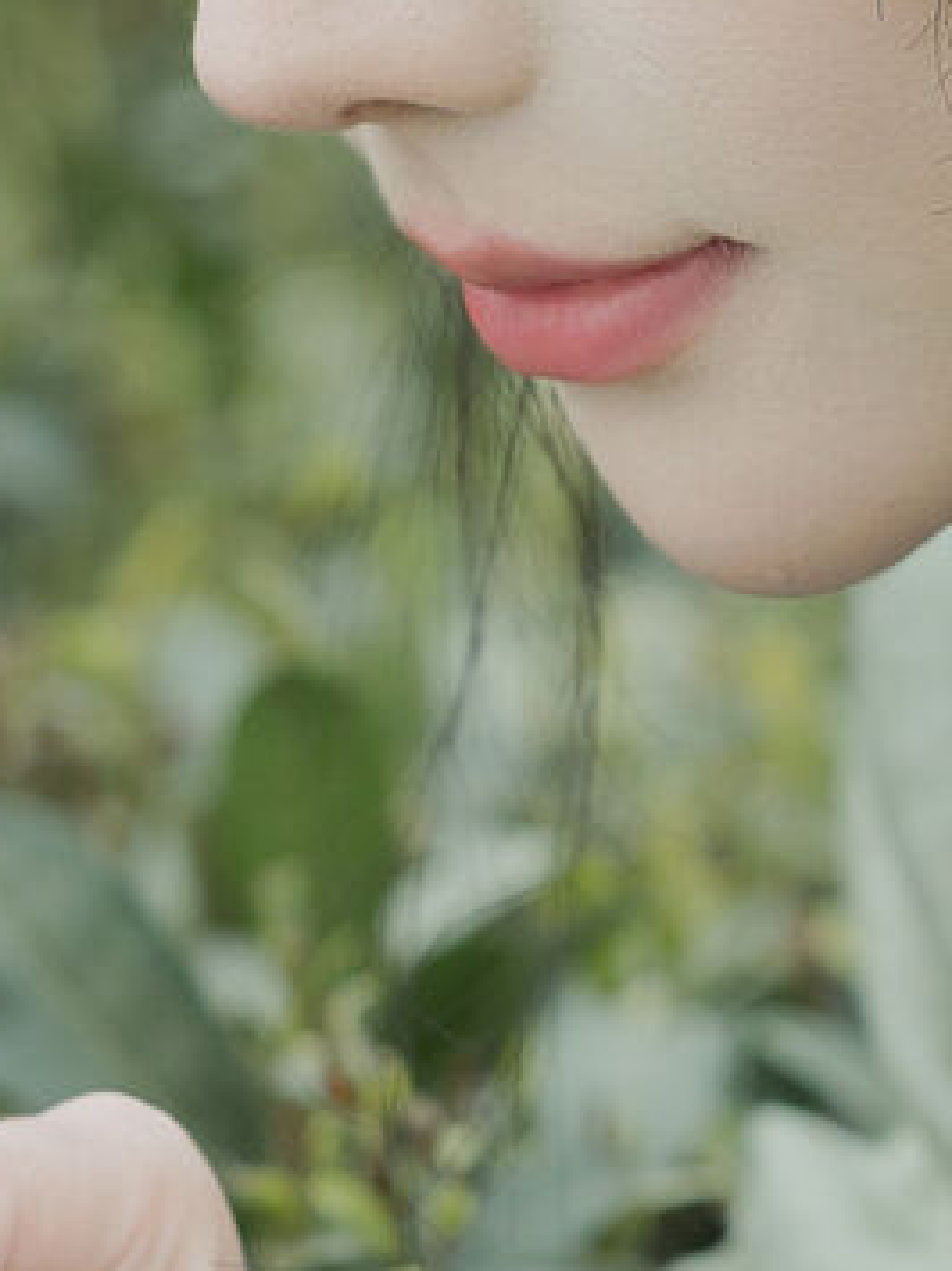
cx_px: 1381
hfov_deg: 2.8
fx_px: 19153
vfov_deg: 3.8
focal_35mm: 522
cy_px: 294
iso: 320
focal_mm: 108
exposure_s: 1/640
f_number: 4
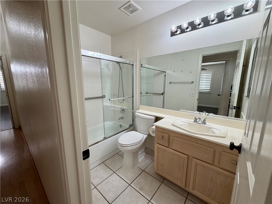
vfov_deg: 85.7
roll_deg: +0.2
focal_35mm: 14
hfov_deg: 102.1
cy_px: 102
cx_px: 136
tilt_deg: -9.7
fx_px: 110
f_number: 2.2
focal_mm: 2.22
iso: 100
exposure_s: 1/120
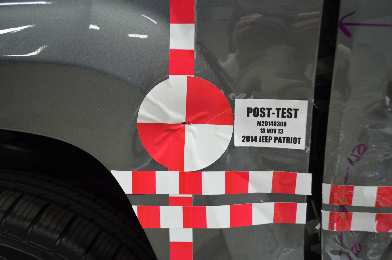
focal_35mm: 33
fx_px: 359
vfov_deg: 39.8
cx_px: 196
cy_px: 130
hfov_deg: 57.3
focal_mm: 22
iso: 400
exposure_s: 1/60
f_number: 4
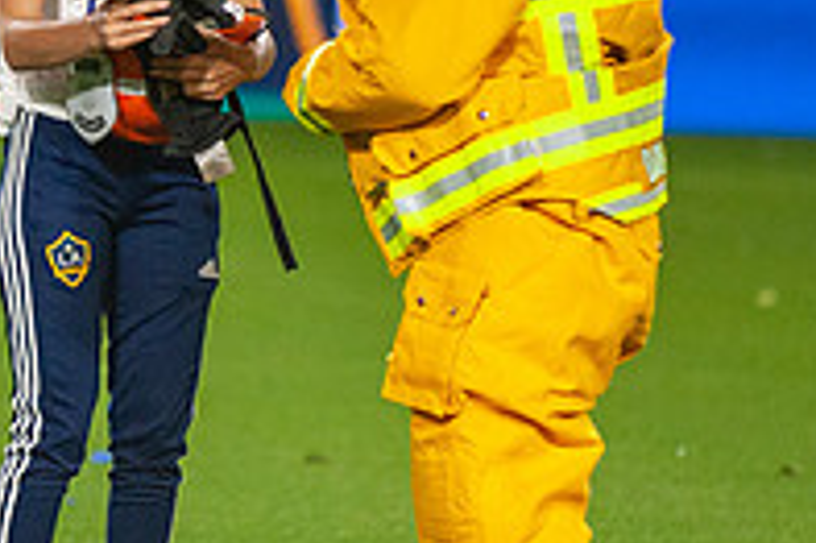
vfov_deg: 2.3
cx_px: 153
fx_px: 13362
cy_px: 162
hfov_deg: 3.5
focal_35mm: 590
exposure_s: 1/2500
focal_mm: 200
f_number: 2.8
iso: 3200
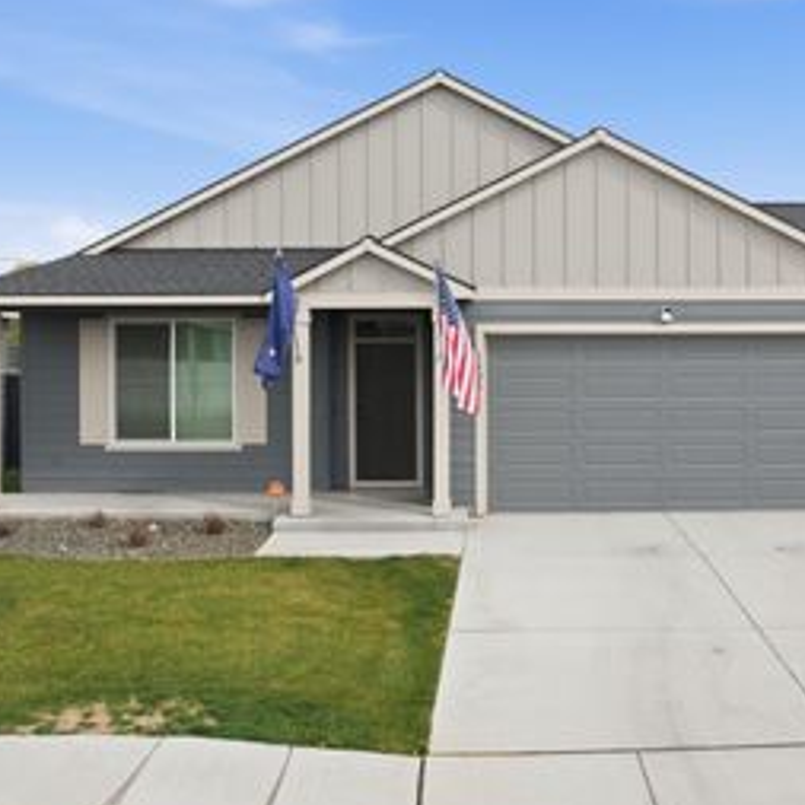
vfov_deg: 44.6
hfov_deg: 44.6
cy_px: 313
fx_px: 973
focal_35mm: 37
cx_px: 490
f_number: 2.8
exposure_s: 1/500
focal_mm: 8.4
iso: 100
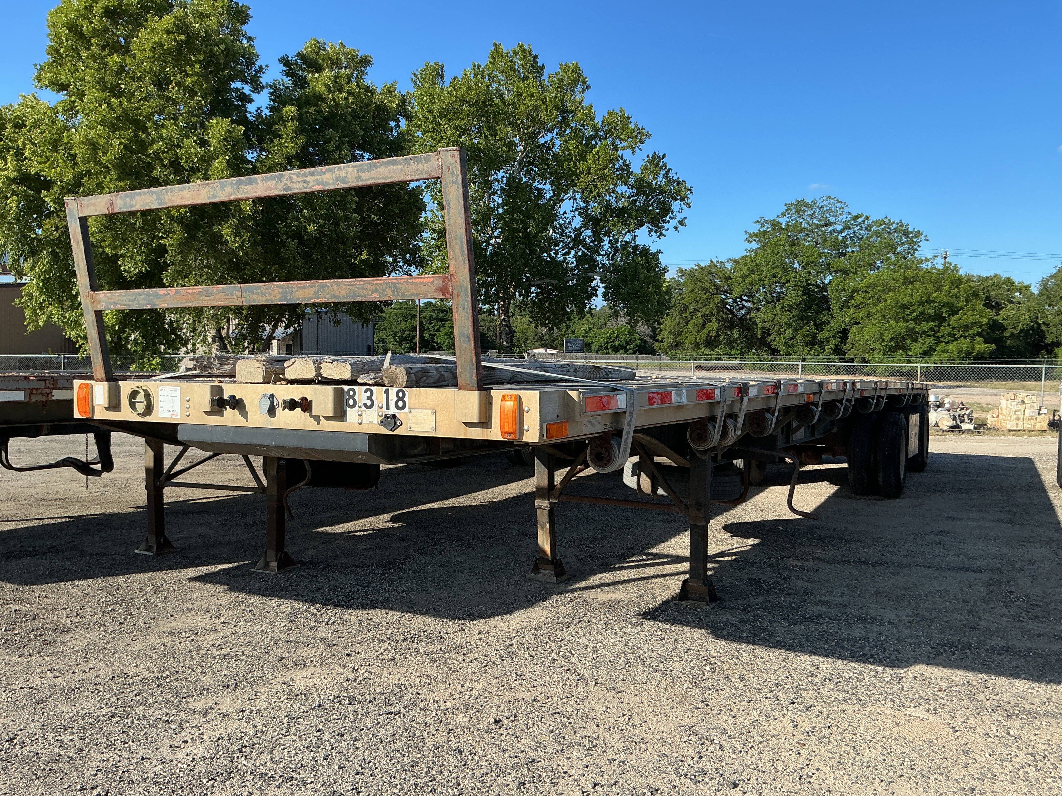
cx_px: 531
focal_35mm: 29
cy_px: 398
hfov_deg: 61.7
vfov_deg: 48.2
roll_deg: +0.0
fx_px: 890
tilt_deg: -1.8
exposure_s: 1/1098
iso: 25
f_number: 1.8
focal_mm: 3
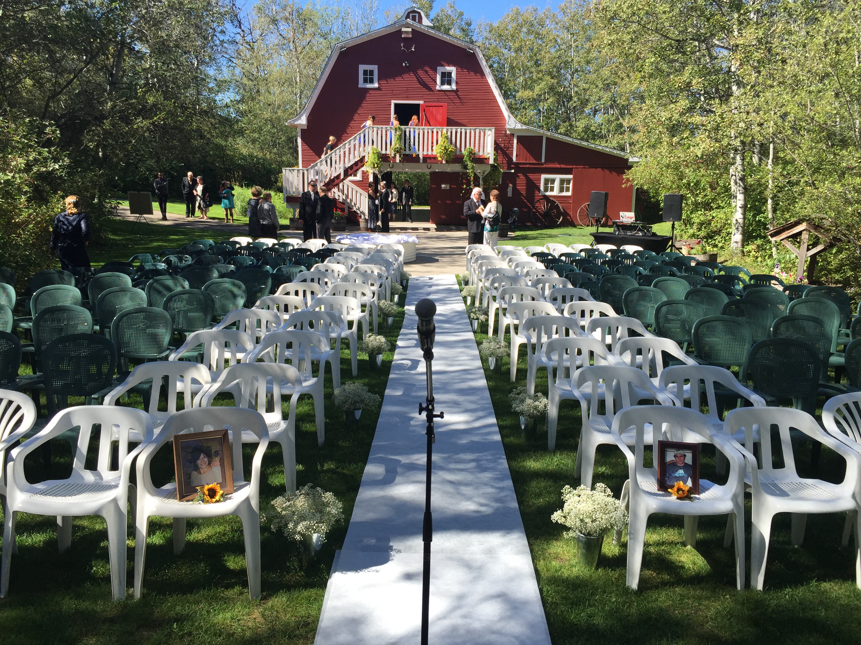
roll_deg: -1.2
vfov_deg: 48.2
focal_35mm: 29
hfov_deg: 61.7
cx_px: 430
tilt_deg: -11.4
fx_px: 721
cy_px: 322
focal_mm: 4.15
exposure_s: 1/1163
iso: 32
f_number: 2.2
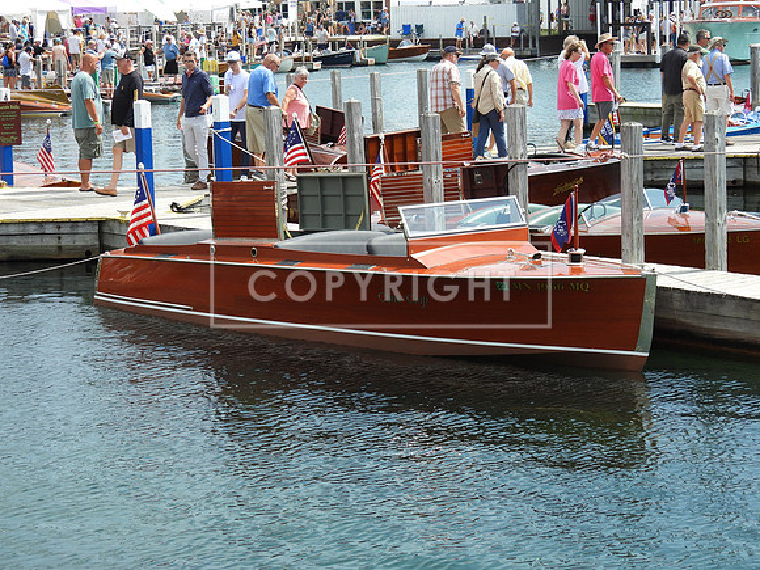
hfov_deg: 23.0
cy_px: 285
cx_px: 380
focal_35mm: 85
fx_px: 1866
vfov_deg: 17.4
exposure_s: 1/800
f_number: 4
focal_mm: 15.2
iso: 100
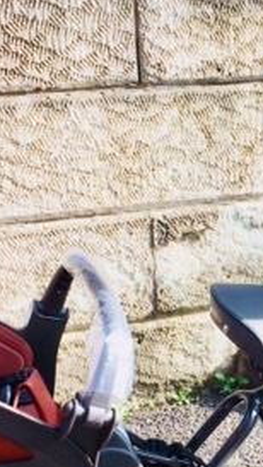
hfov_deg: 15.7
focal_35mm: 74
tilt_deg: -25.2
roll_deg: -0.8
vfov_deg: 28.3
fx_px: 915
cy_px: 328
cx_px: 314
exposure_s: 1/406
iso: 32
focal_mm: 4.15
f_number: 2.2
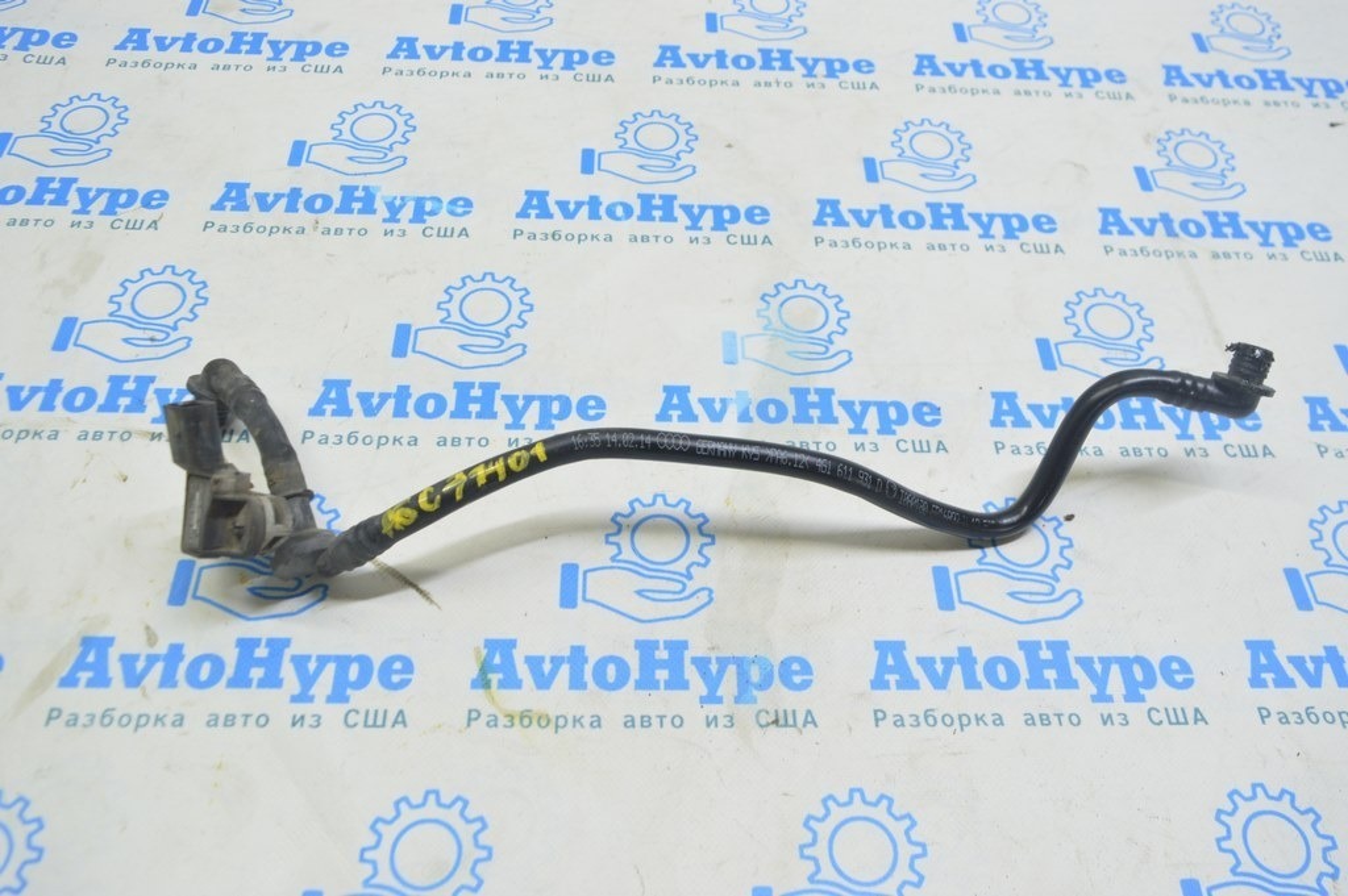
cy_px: 448
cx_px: 674
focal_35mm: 30
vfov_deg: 43.5
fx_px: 1122
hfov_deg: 62.0
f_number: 5.6
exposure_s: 1/20
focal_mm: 20
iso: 400
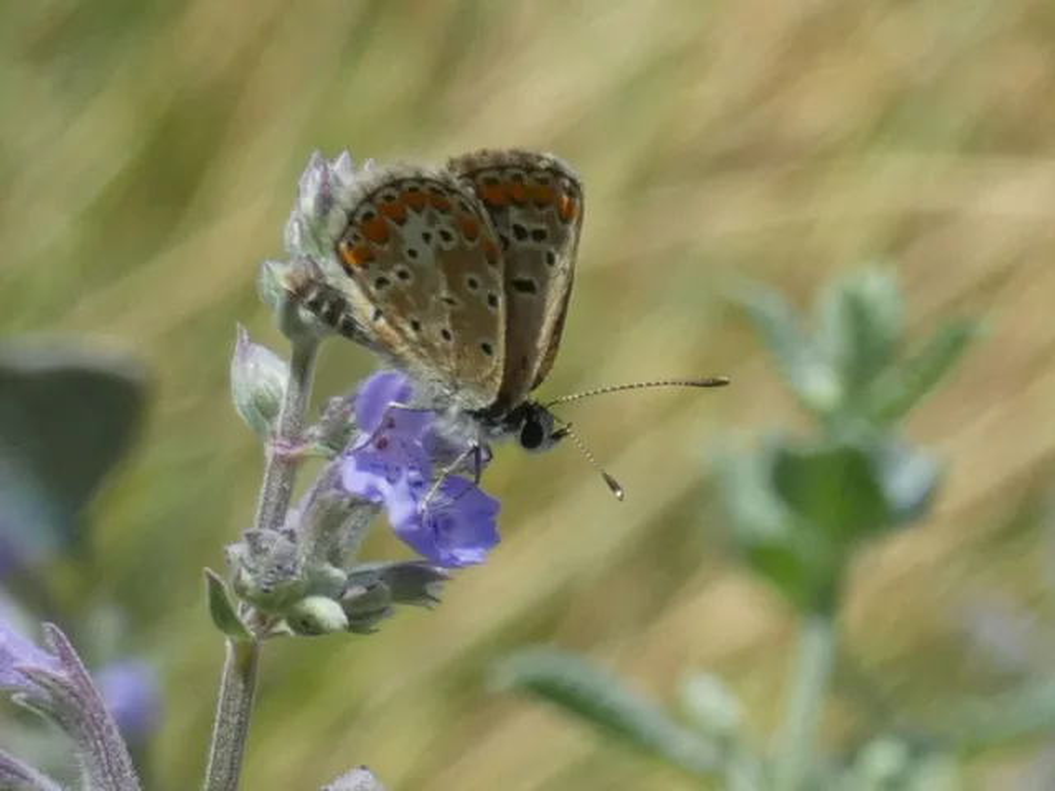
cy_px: 396
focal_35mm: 177
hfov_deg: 11.2
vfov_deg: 8.4
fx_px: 5394
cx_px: 528
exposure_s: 1/400
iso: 80
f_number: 5.5
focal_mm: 31.7
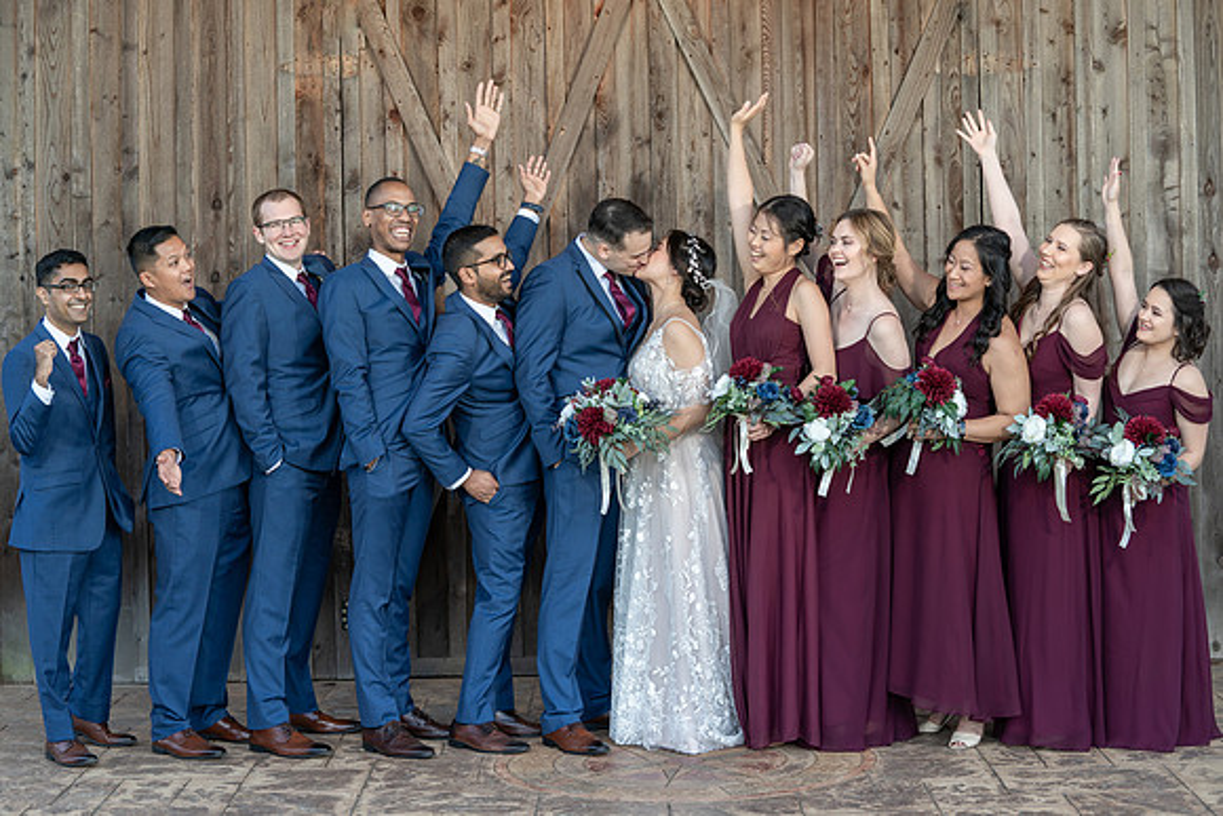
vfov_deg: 18.9
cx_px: 602
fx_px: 2448
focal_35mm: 72
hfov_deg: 28.1
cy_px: 408
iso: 320
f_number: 4
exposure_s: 1/250
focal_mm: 70
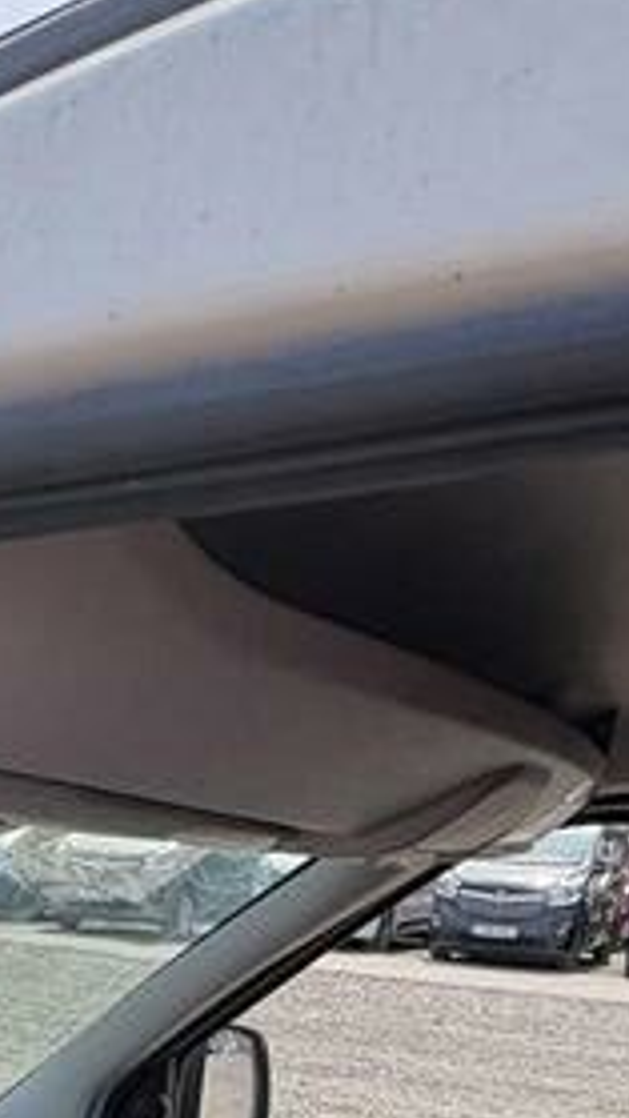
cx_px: 76
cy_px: 1318
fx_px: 1452
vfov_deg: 34.4
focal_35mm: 49
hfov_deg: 23.8
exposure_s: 1/631
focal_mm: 2.22
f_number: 2.2
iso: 40
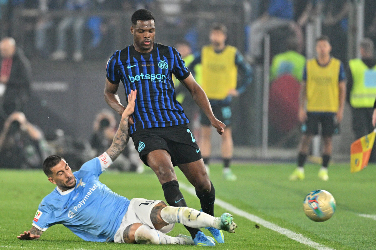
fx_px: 6266
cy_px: 125
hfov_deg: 3.4
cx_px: 188
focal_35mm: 600
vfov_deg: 2.3
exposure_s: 1/1000
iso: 3200
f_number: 4
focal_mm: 400
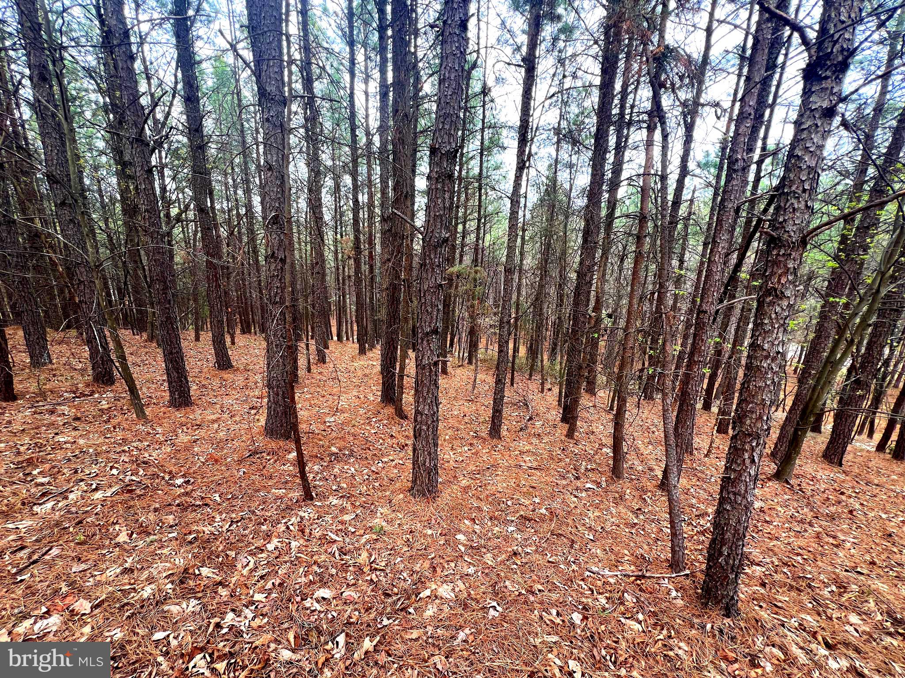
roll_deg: -3.0
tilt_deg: -15.3
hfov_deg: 106.2
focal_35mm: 13
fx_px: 340
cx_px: 452
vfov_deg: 89.9
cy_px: 339
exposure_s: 1/99
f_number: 1.8
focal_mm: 1.57
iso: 40
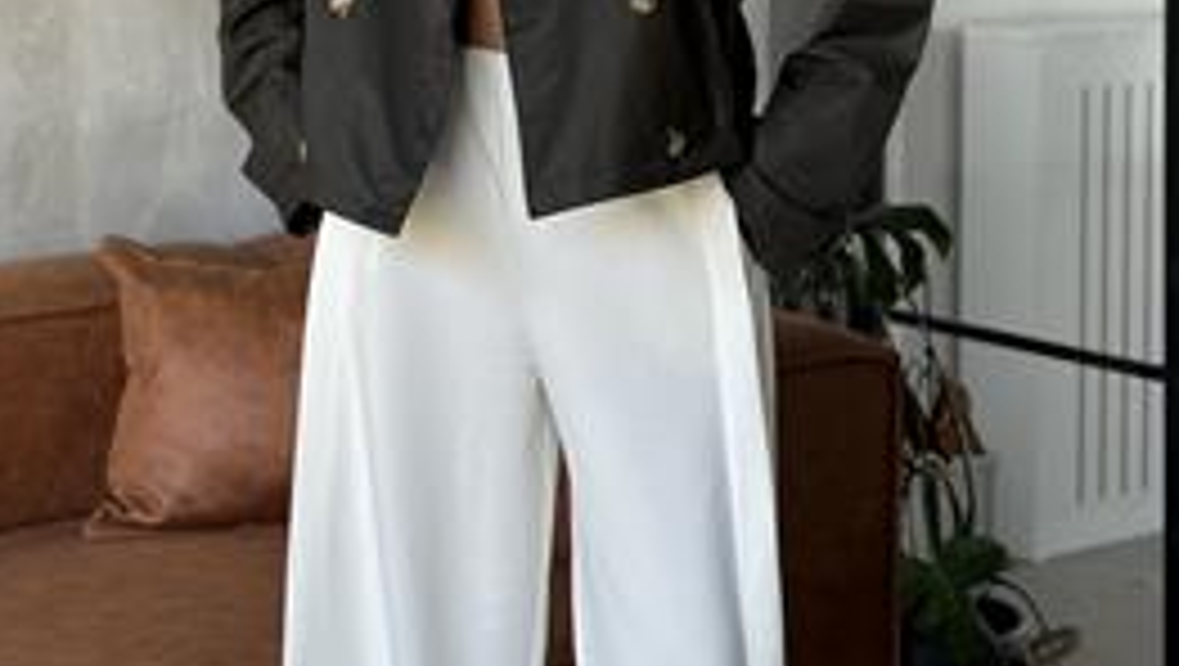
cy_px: -176
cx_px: 522
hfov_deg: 25.0
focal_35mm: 85
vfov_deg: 13.8
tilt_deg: +0.2
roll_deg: -0.7
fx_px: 2660
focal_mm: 6.76
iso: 160
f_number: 1.78
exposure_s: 1/60
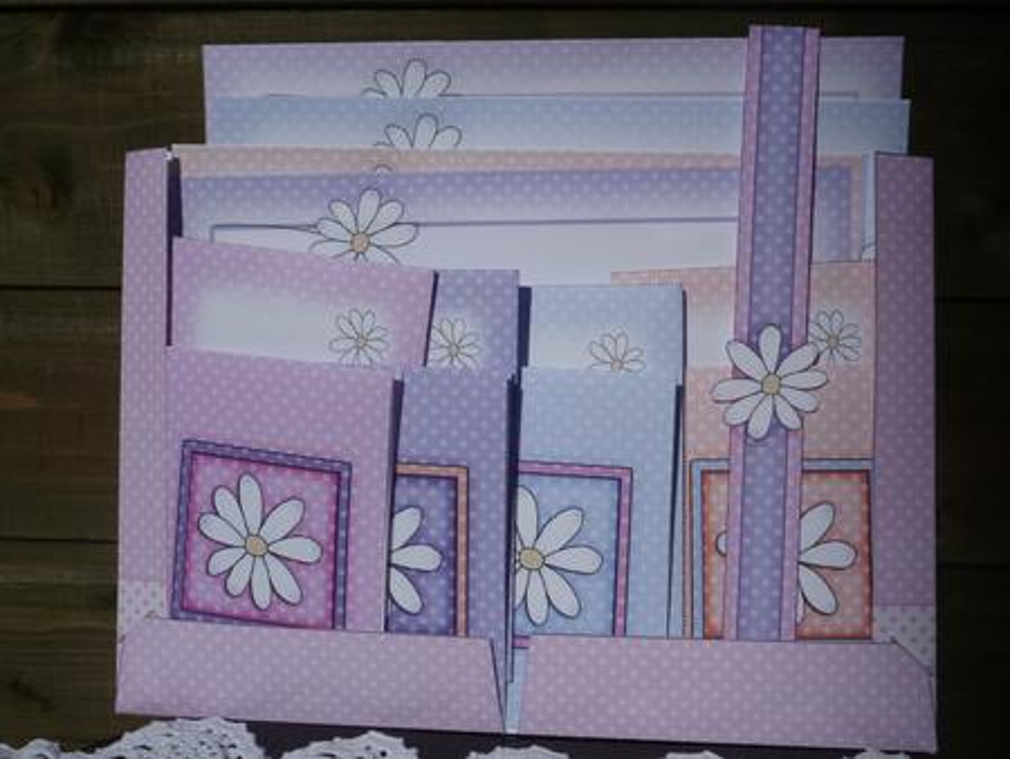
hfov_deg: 44.8
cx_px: 505
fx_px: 1226
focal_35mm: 42
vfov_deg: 34.4
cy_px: 380
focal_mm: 6.9
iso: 80
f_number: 6.3
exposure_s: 1/1600
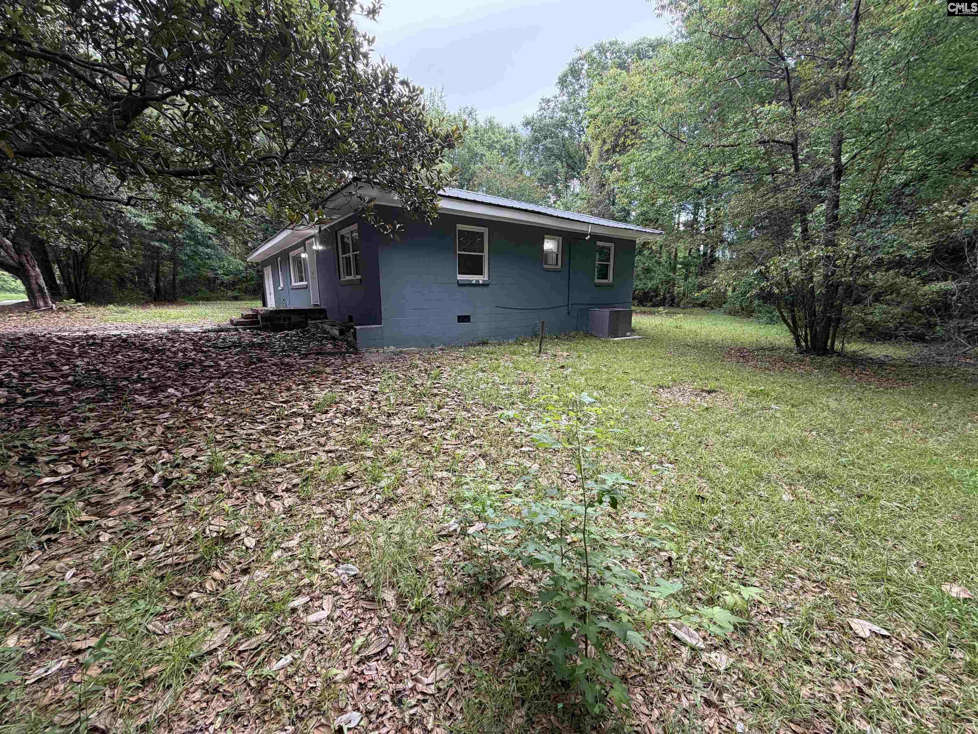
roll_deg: +0.1
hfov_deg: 102.1
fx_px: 396
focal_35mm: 14
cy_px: 367
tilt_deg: -10.2
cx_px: 489
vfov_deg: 85.7
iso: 125
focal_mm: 2.22
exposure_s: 1/121
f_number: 2.2
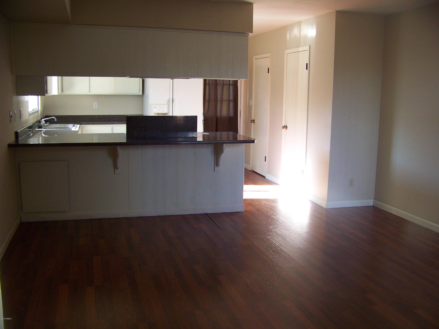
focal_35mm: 36
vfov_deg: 39.7
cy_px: 164
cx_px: 220
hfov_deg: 51.4
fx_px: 457
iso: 100
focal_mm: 5.85
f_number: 2.8
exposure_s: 1/30
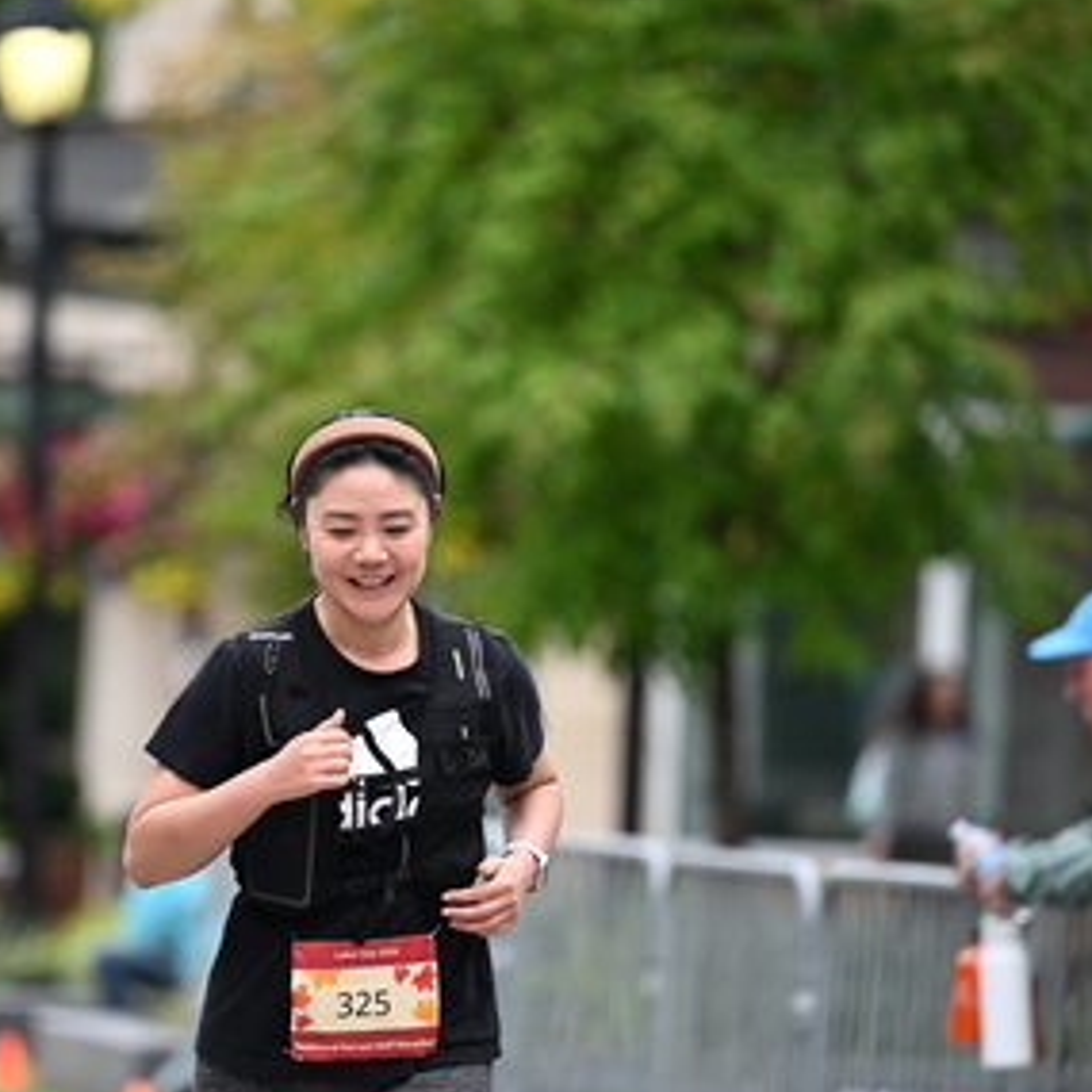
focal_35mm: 328
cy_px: 642
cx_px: 345
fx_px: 11706
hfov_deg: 5.3
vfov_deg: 5.3
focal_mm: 200
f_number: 2.8
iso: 640
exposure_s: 1/1600
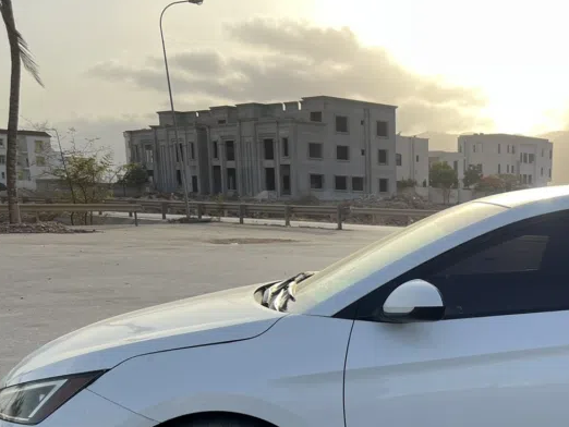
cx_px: 533
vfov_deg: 27.3
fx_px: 839
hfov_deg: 34.9
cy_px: 405
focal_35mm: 51
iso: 50
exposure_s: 1/1698
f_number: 1.5
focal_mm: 5.7
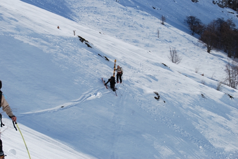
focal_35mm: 82
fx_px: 546
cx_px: 119
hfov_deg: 24.6
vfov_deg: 16.6
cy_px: 80
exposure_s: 1/400
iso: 100
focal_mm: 55
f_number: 10
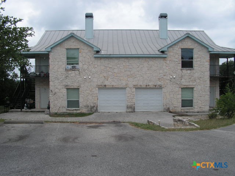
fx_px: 244
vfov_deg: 39.7
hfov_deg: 51.4
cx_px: 118
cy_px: 88
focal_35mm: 36
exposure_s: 1/400
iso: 50
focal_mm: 6
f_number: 4.8
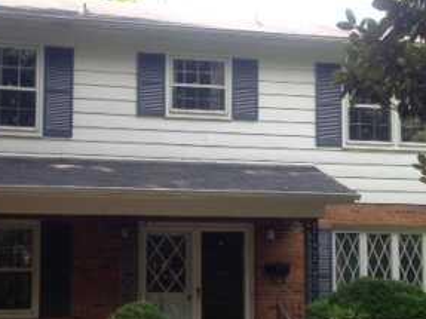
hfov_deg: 25.0
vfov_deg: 18.8
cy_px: 209
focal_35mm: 78
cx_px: 169
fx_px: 960
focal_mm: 4.28
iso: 64
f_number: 2.4
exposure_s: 1/159
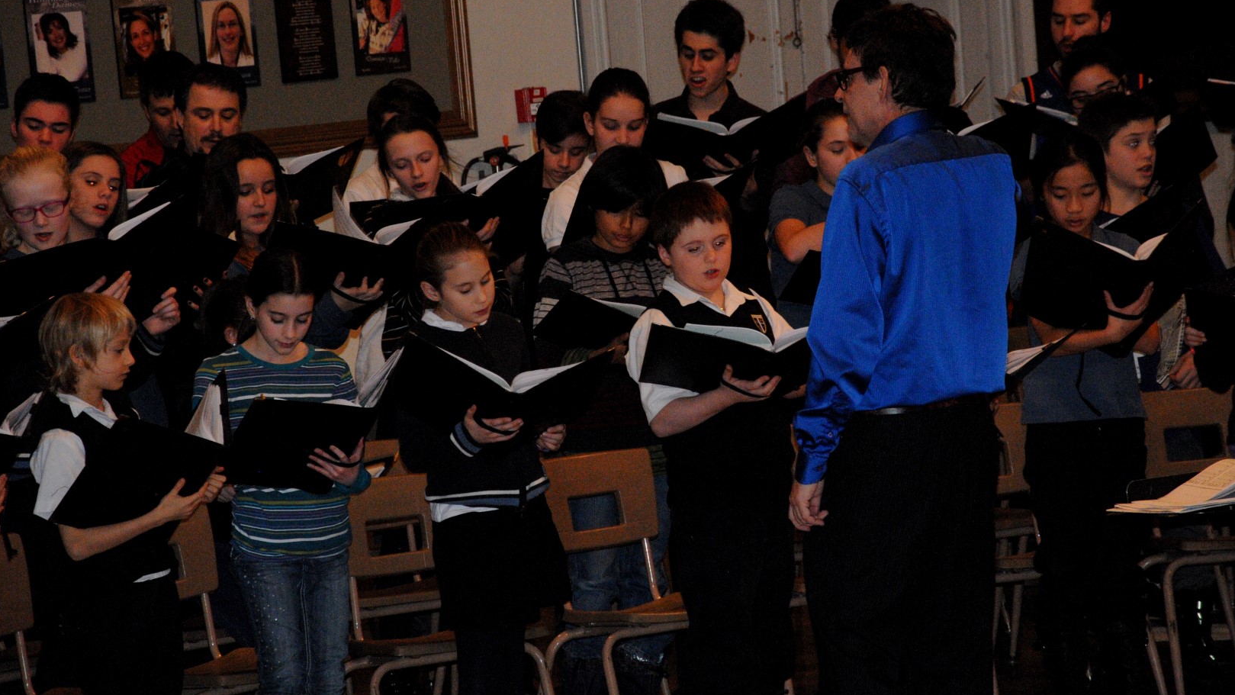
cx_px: 618
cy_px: 287
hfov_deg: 13.0
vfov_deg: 7.3
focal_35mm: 166
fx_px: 5421
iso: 3200
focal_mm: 105
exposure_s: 1/60
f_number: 7.1
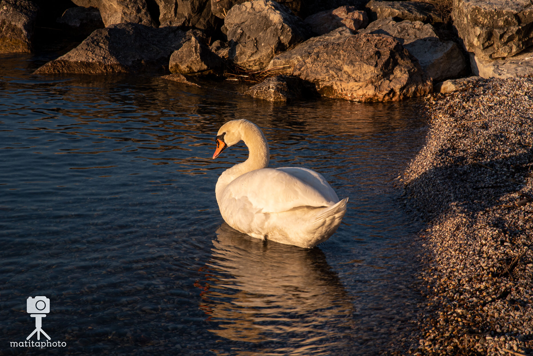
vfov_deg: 11.4
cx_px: 266
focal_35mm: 120
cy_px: 178
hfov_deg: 17.1
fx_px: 1777
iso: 100
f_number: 18
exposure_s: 1/50
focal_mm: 120
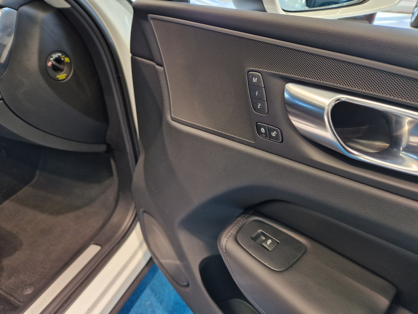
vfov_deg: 58.9
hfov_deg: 73.9
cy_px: 157
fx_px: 278
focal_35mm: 23
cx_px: 209
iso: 125
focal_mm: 5.4
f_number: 1.8
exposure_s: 1/100
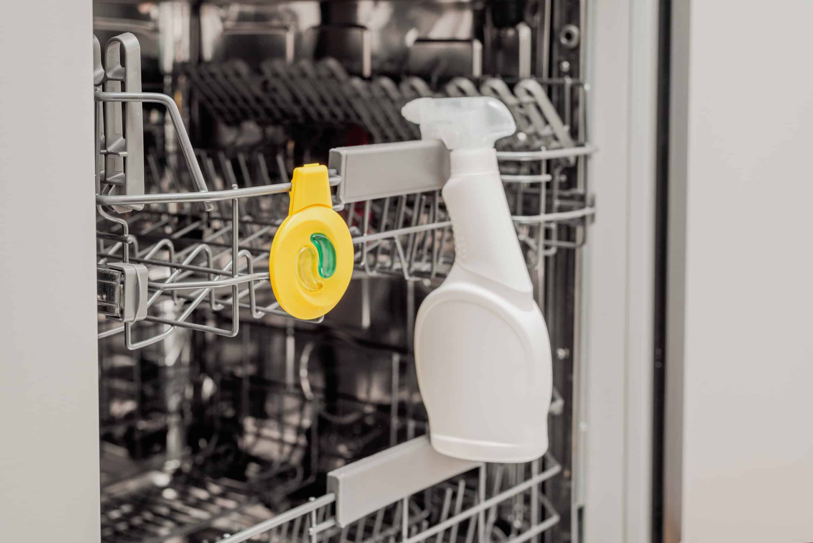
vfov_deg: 27.0
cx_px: 406
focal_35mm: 50
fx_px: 1130
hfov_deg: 39.6
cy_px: 272
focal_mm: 50
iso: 100
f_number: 5.6
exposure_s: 1/200
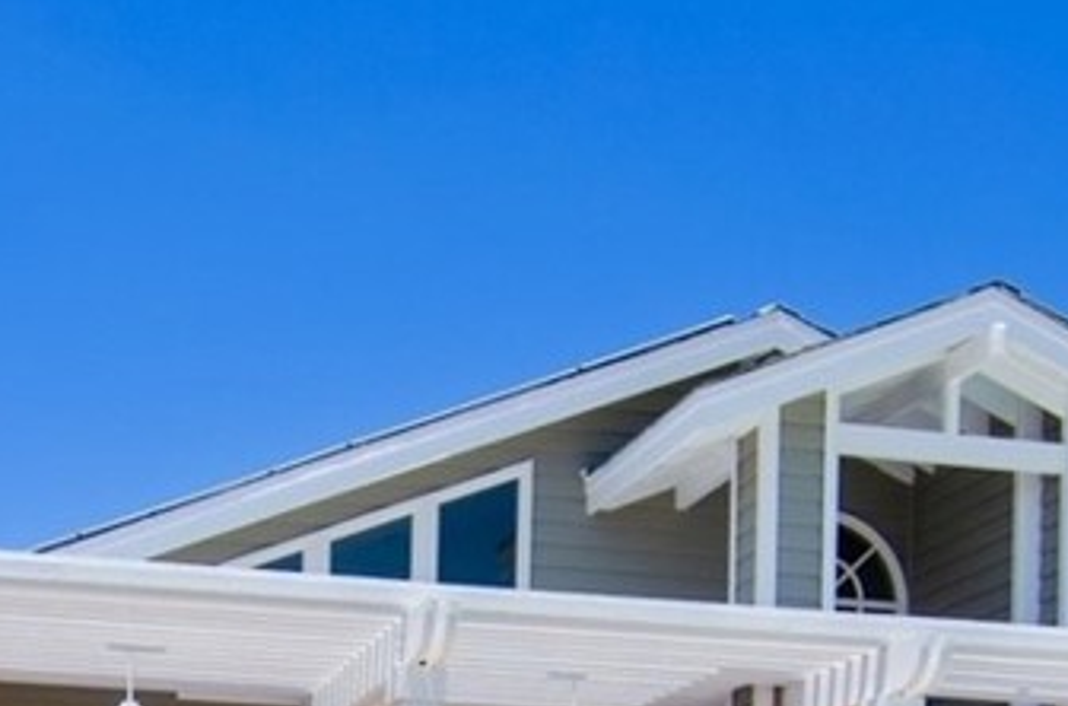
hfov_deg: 31.1
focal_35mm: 64
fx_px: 1893
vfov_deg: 19.0
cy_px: 995
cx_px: 292
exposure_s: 1/320
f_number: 9
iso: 100
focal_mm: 14
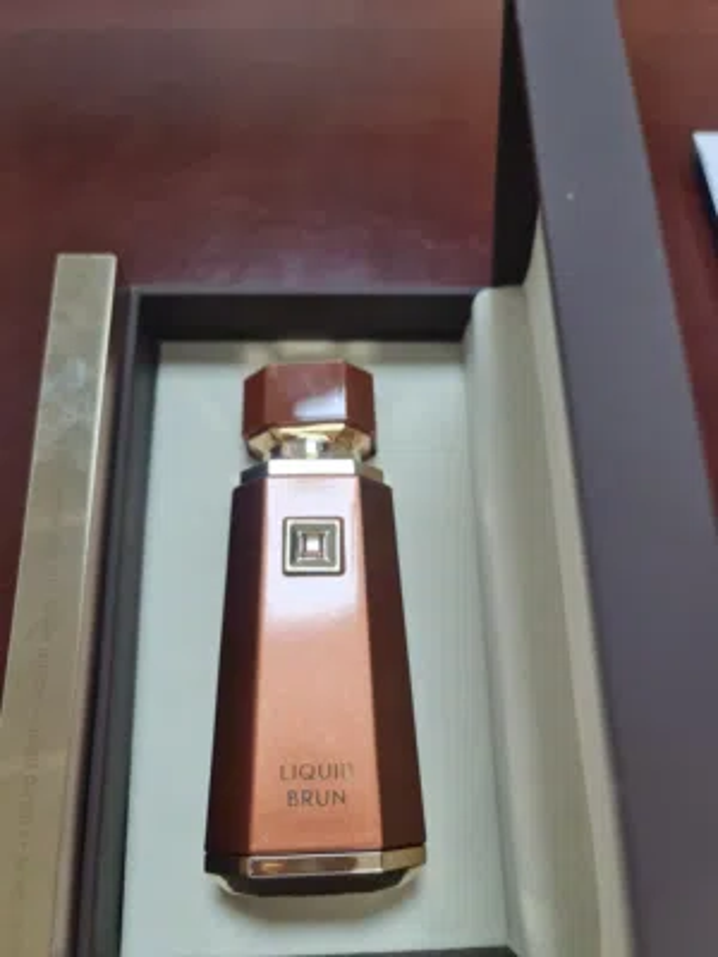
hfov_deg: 54.9
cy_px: 478
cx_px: 359
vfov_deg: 69.4
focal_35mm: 25
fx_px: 691
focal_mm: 7
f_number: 1.8
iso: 160
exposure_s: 1/50
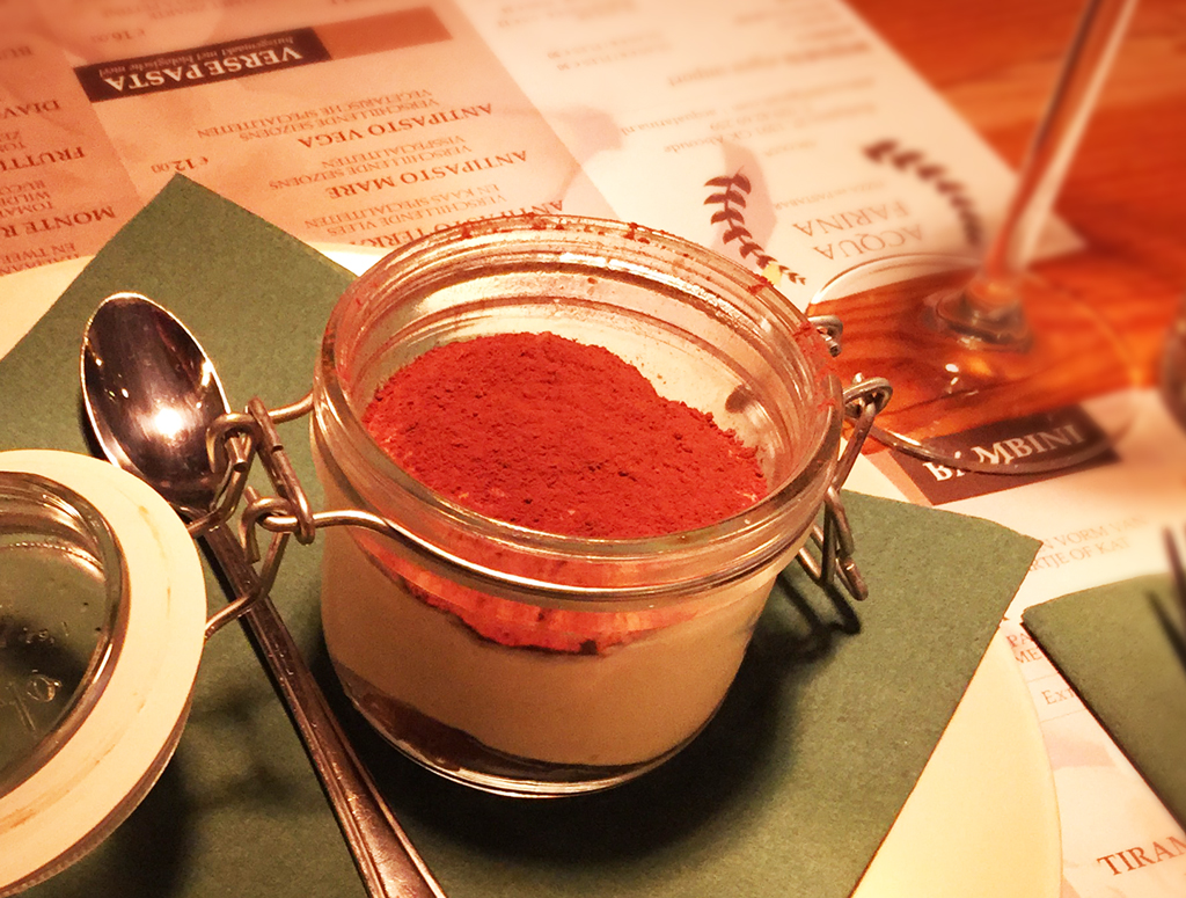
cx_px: 593
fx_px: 997
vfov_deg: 48.5
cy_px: 449
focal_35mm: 29
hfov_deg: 61.5
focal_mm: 4.15
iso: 400
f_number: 2.2
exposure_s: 1/17
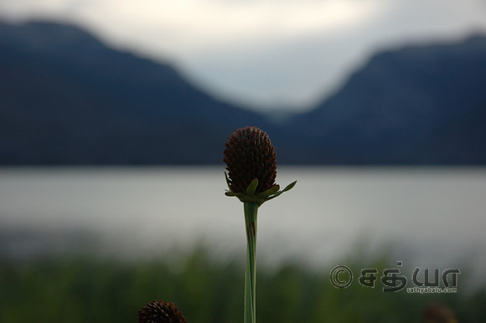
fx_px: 1417
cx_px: 243
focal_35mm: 105
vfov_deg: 13.0
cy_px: 162
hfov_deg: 19.5
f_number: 7.1
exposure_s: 1/200
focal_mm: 70
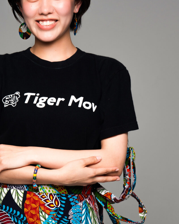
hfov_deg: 10.9
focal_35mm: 142
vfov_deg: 13.5
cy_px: 168
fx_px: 940
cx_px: 60
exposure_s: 1/125
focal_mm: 59
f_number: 8
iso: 64
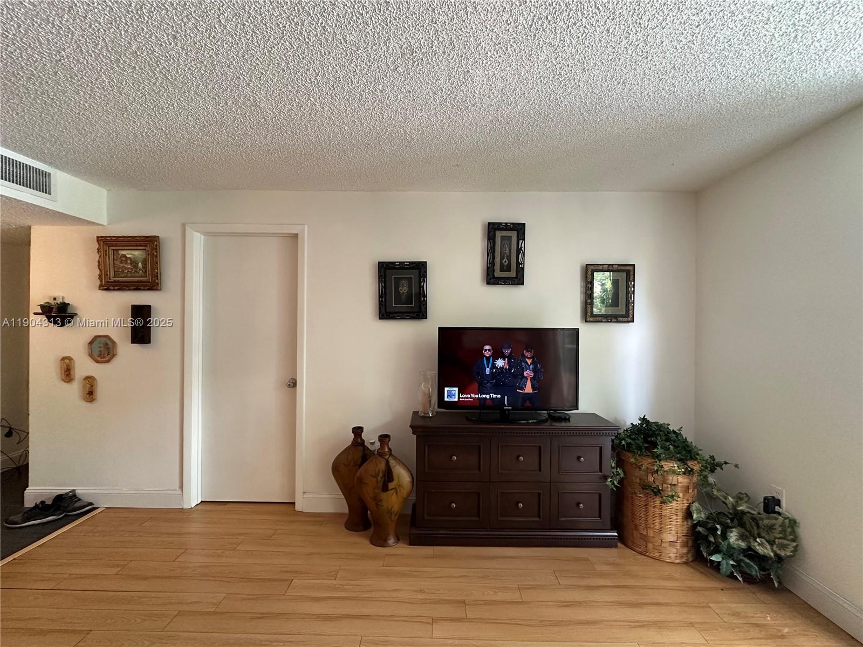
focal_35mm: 14
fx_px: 349
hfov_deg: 102.1
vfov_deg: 85.7
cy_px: 324
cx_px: 432
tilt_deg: -0.4
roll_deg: -0.3
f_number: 2.2
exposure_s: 1/60
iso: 400
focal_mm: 2.22
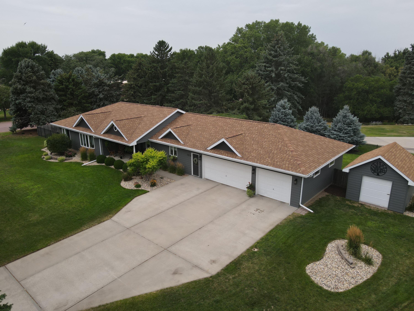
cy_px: 156
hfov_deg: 71.6
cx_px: 207
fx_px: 287
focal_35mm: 24
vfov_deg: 56.8
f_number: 2.8
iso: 100
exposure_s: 1/240
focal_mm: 4.5
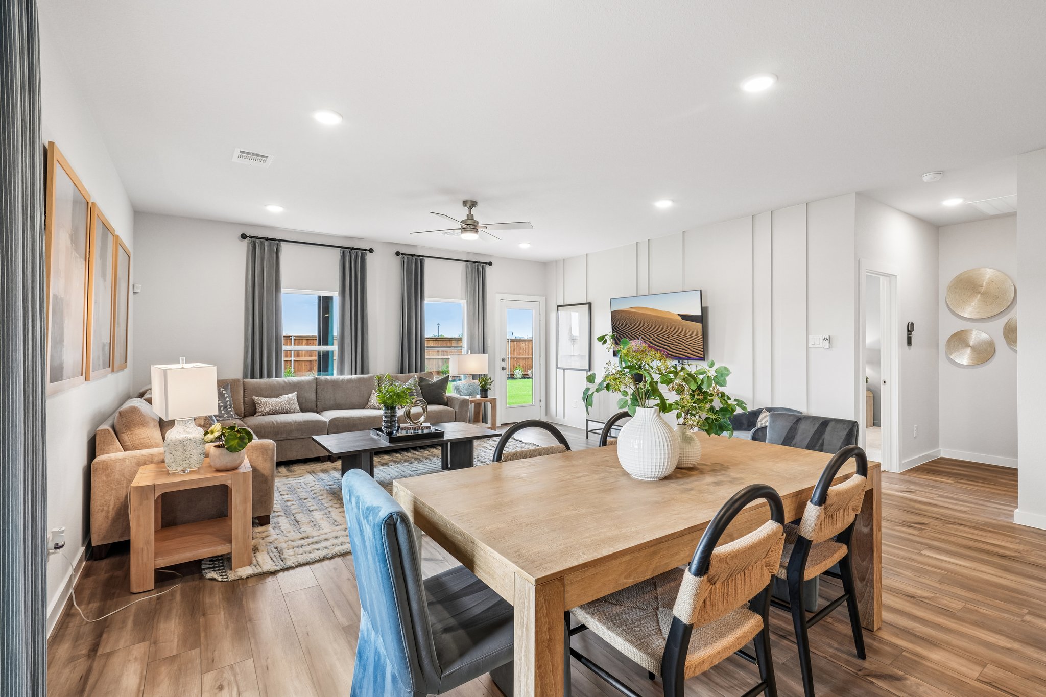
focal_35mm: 16
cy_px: 348
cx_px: 523
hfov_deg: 96.7
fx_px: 465
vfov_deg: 73.7
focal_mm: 16
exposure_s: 1/15
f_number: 8
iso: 400
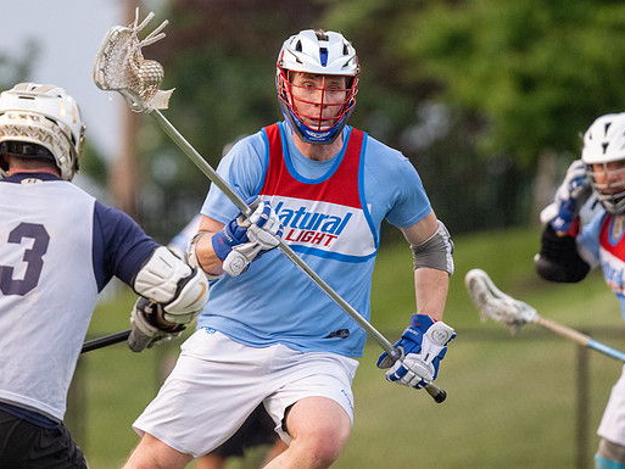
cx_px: 233
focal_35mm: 872
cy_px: 168
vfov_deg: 1.7
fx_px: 15748
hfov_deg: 2.3
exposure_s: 1/1000
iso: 3200
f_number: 5.6
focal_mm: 500
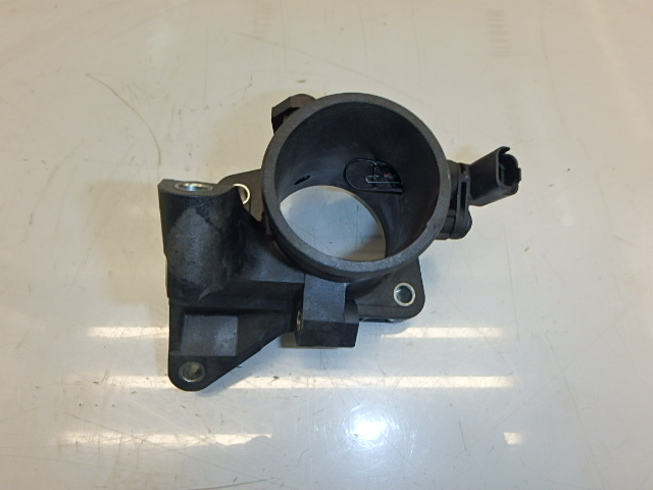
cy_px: 245
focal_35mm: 21
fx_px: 396
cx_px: 326
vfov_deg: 63.4
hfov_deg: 79.0
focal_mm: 3.7
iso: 160
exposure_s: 1/30
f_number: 6
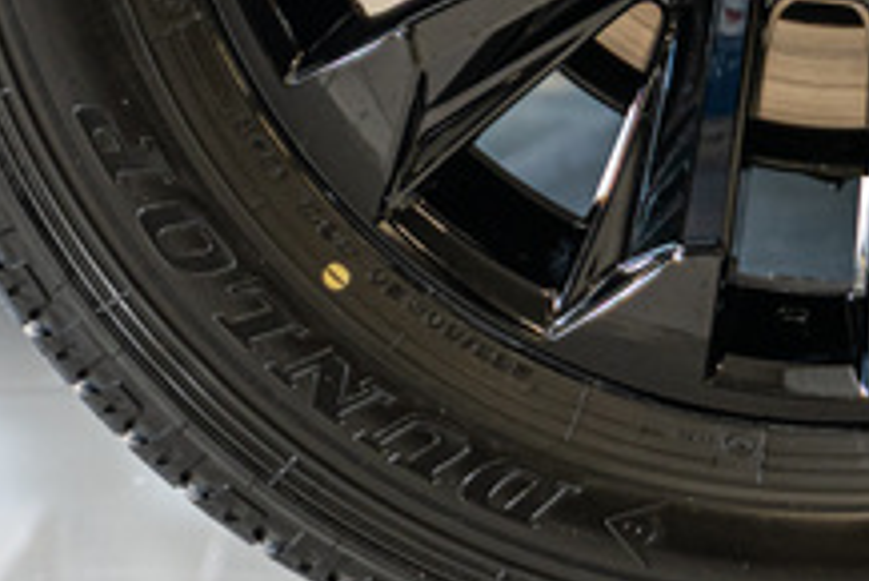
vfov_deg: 3.9
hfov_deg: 5.8
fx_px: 8526
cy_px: -276
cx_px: 851
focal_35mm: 353
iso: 400
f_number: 2.8
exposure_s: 1/125
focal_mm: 75
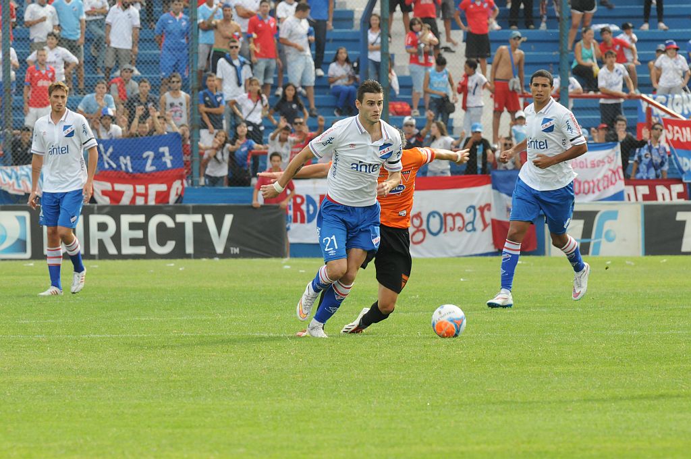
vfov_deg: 3.0
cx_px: 346
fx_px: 8626
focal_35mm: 450
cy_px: 230
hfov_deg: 4.6
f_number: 10
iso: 800
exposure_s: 1/500
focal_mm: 300
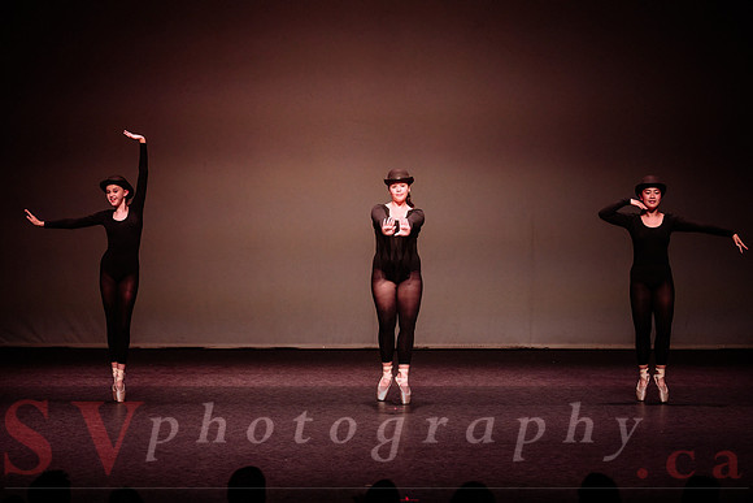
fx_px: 2451
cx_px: 376
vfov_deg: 11.7
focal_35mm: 117
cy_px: 244
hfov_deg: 17.5
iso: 1600
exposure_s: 1/320
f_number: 2.8
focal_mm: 110
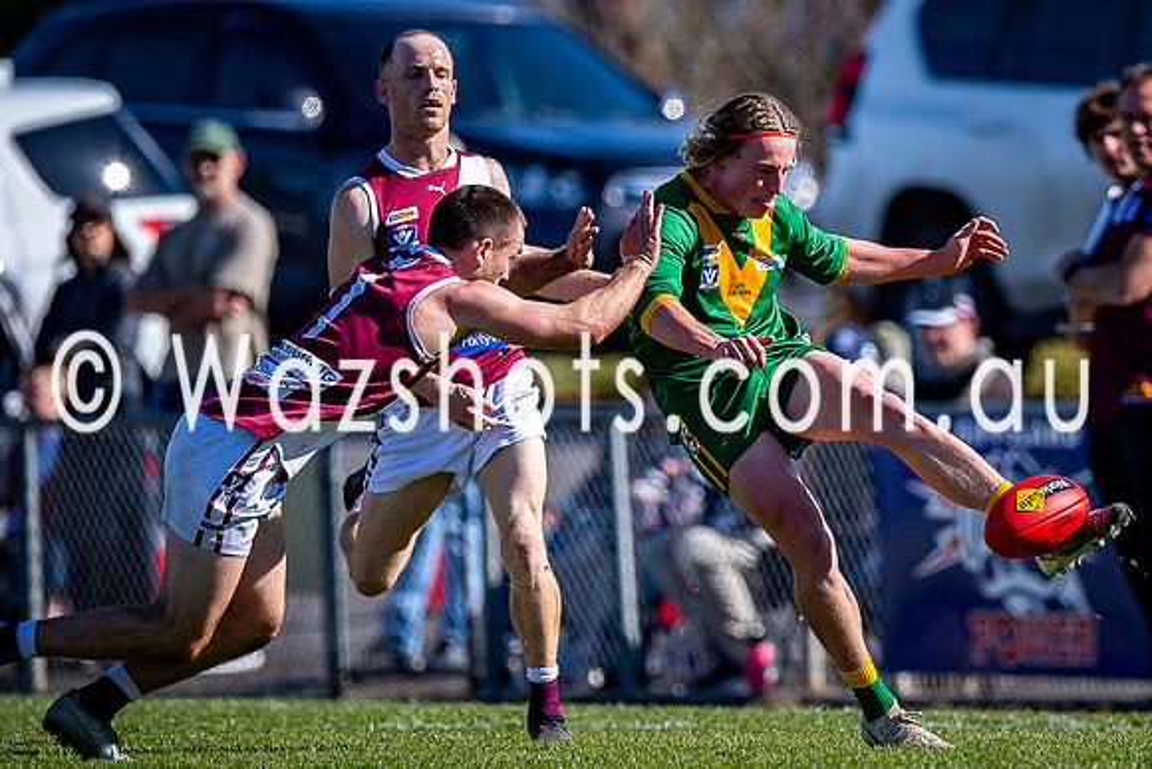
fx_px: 32818
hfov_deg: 2.0
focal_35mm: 1025
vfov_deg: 1.3
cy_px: 304
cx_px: 925
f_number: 4
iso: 180
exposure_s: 1/2500
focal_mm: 500
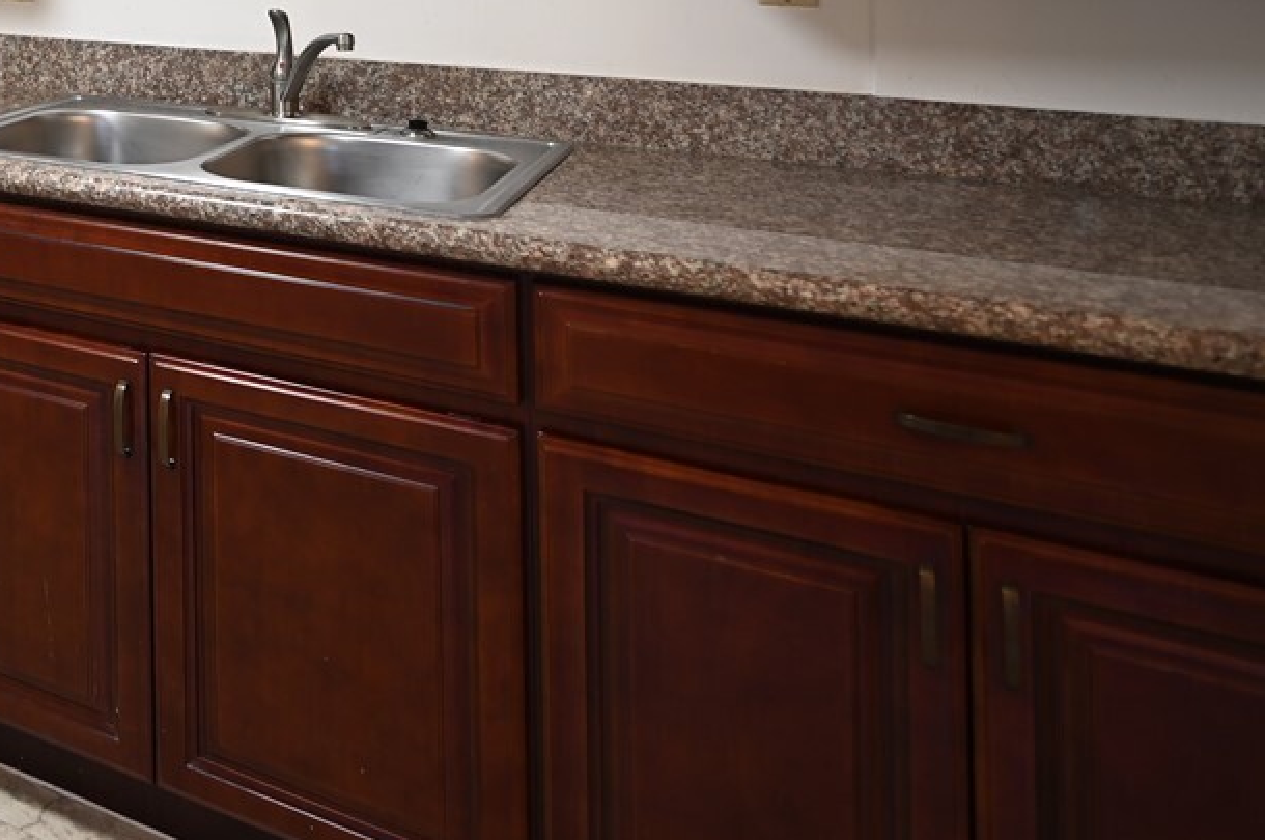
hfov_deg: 38.8
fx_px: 1369
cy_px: -163
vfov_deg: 29.4
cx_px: -191
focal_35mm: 39
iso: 140
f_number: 2.8
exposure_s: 1/25
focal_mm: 14
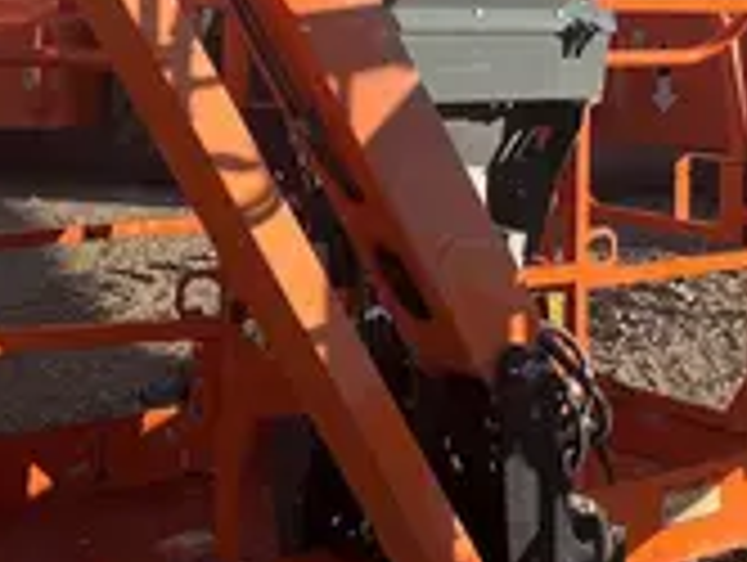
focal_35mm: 86
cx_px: 144
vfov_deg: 16.6
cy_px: -97
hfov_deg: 22.4
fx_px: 1859
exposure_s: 1/2967
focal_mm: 5.1
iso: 50
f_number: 1.6
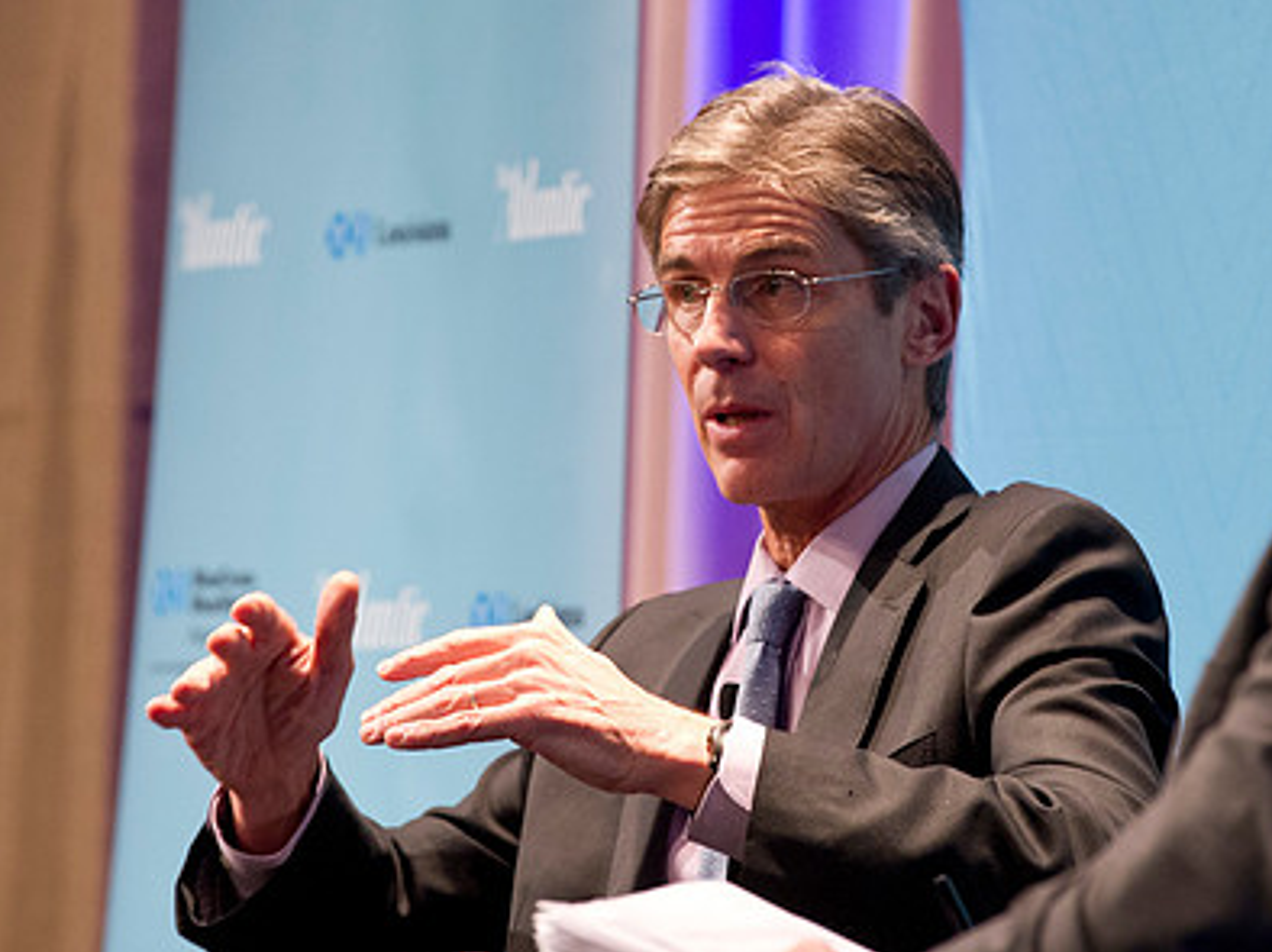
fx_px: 10393
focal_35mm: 283
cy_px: 361
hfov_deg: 7.0
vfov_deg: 5.2
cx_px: 675
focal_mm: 200
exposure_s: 1/60
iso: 2500
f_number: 5
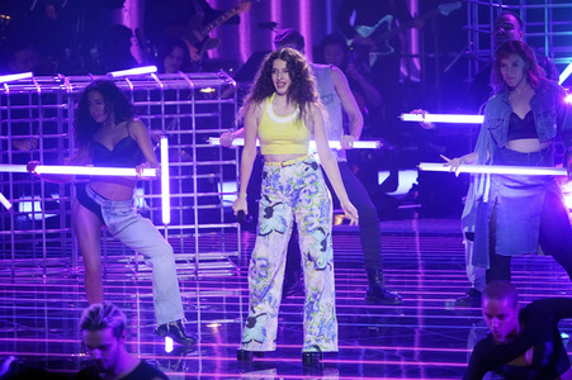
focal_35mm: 280
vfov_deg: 4.9
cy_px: 190
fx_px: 4446
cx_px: 286
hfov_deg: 7.4
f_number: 5.6
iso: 5000
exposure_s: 1/160
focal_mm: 280
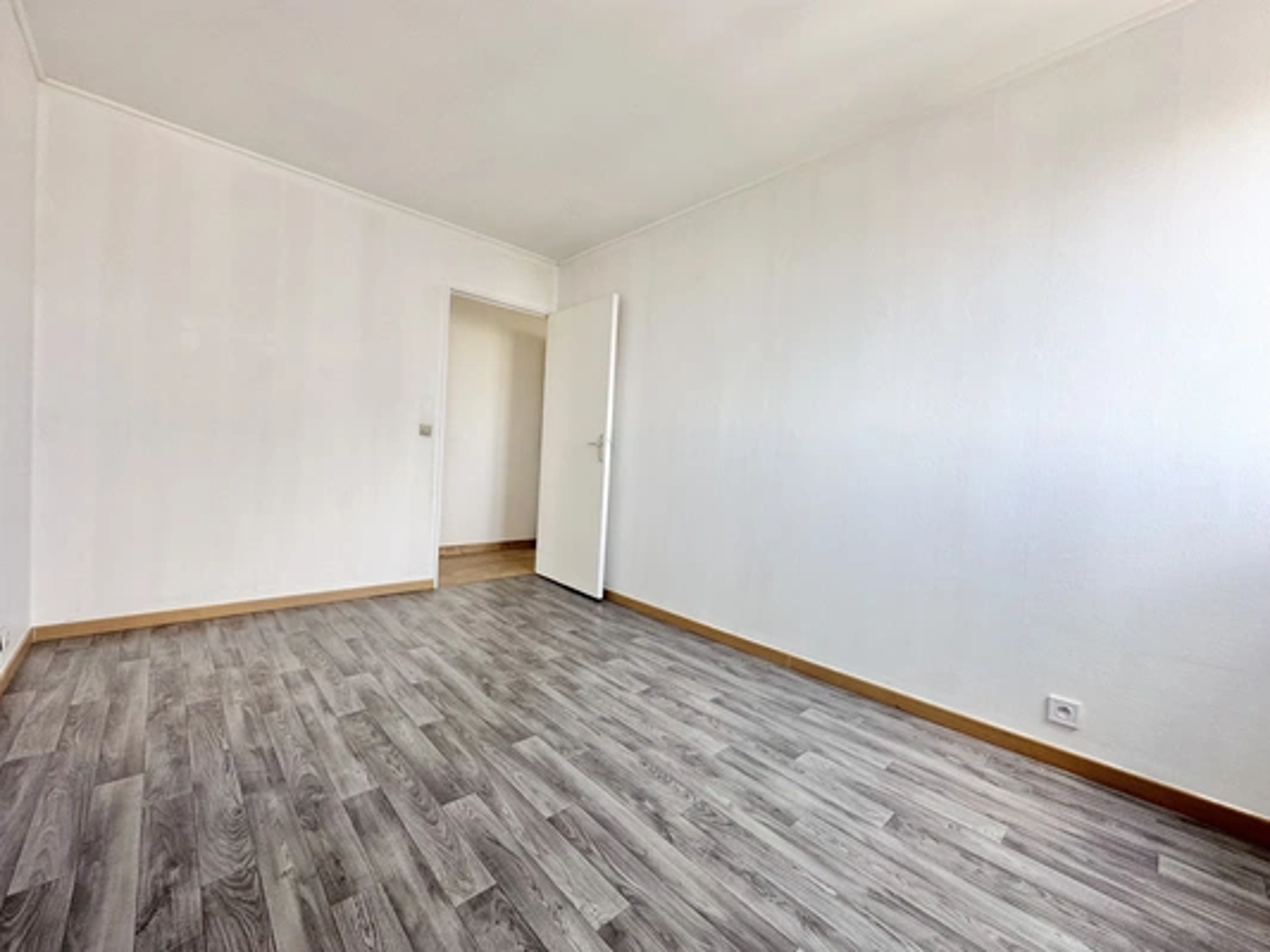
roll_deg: -3.3
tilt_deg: -1.9
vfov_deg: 85.7
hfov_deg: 102.1
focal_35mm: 14
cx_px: 635
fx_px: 514
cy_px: 476
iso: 64
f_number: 2.2
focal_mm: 2.22
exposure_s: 1/99
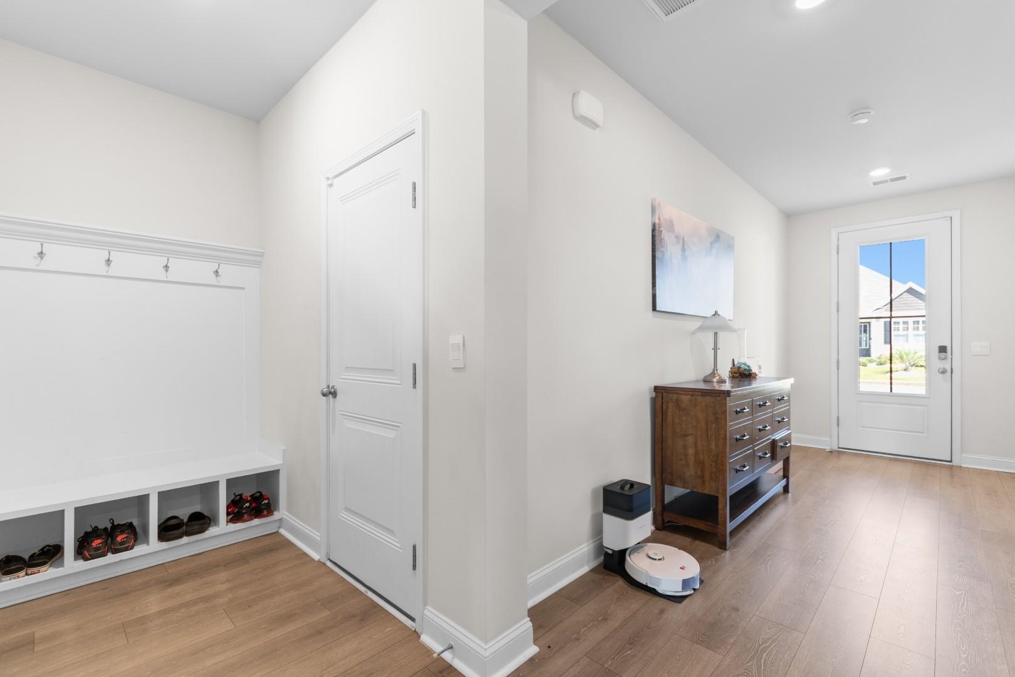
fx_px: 423
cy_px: 338
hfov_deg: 100.4
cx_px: 508
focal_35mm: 15
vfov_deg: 77.3
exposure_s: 1/3
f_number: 4.5
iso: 100
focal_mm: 10
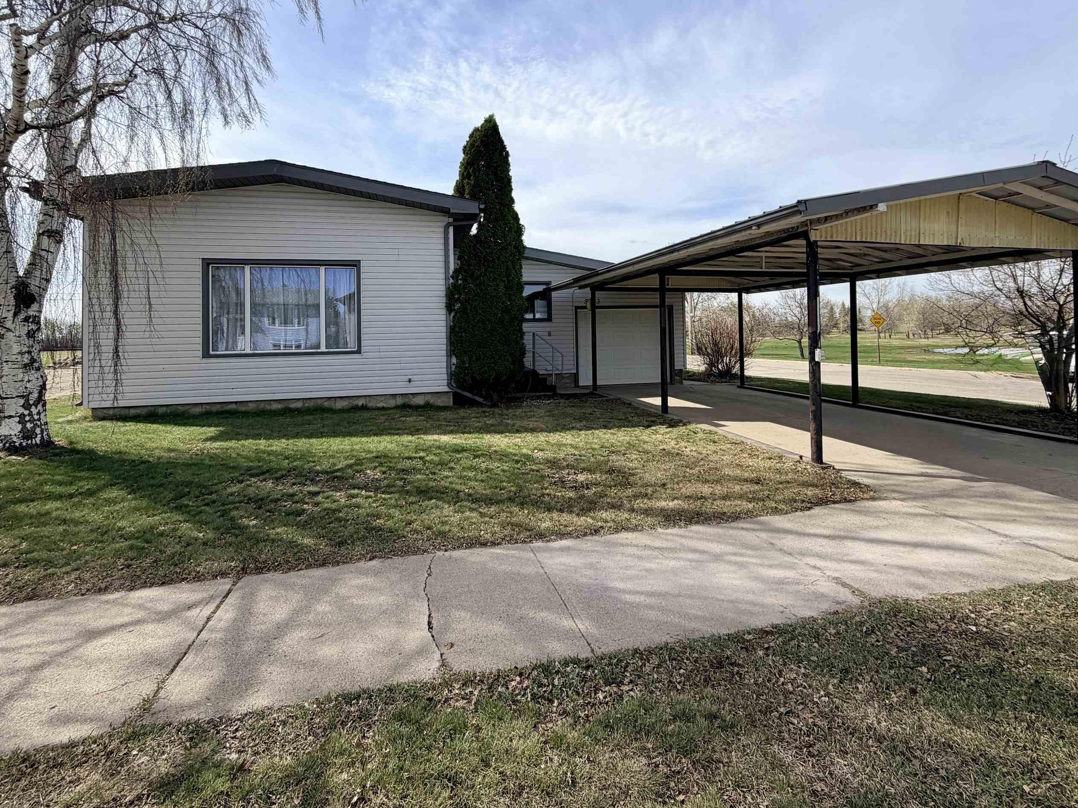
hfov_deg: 91.0
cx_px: 546
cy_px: 325
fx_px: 529
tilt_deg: +0.4
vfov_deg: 73.9
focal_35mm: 17
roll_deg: +1.6
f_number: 2.2
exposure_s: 1/928
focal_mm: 2.22
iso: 20
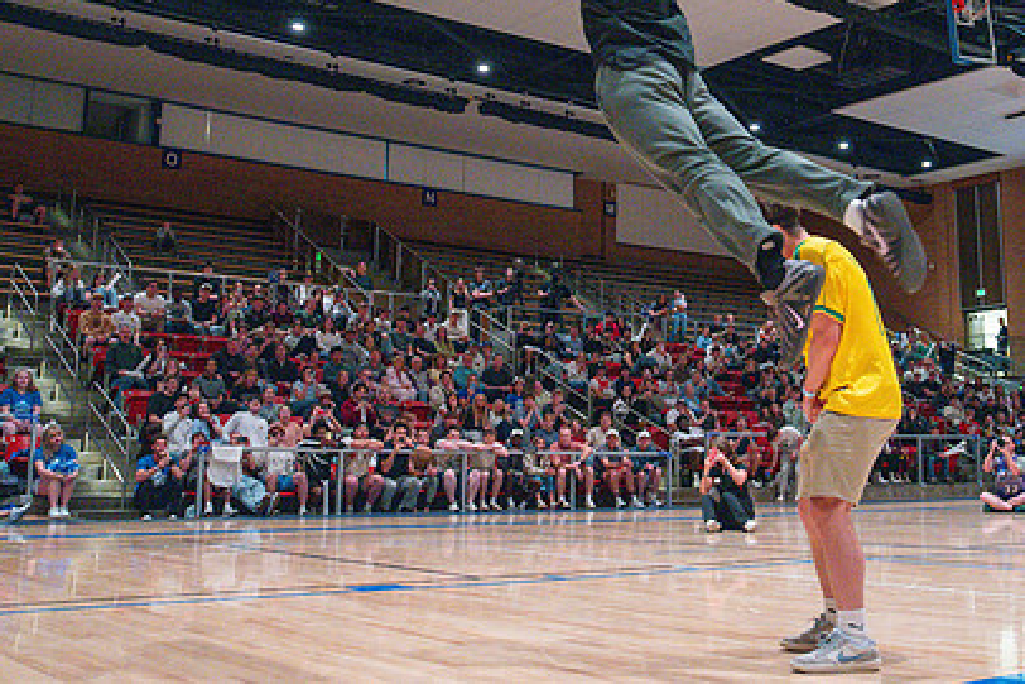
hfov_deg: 42.3
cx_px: 654
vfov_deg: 29.0
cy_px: 203
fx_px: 1310
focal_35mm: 46
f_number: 3.2
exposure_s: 1/400
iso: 6400
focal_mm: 30
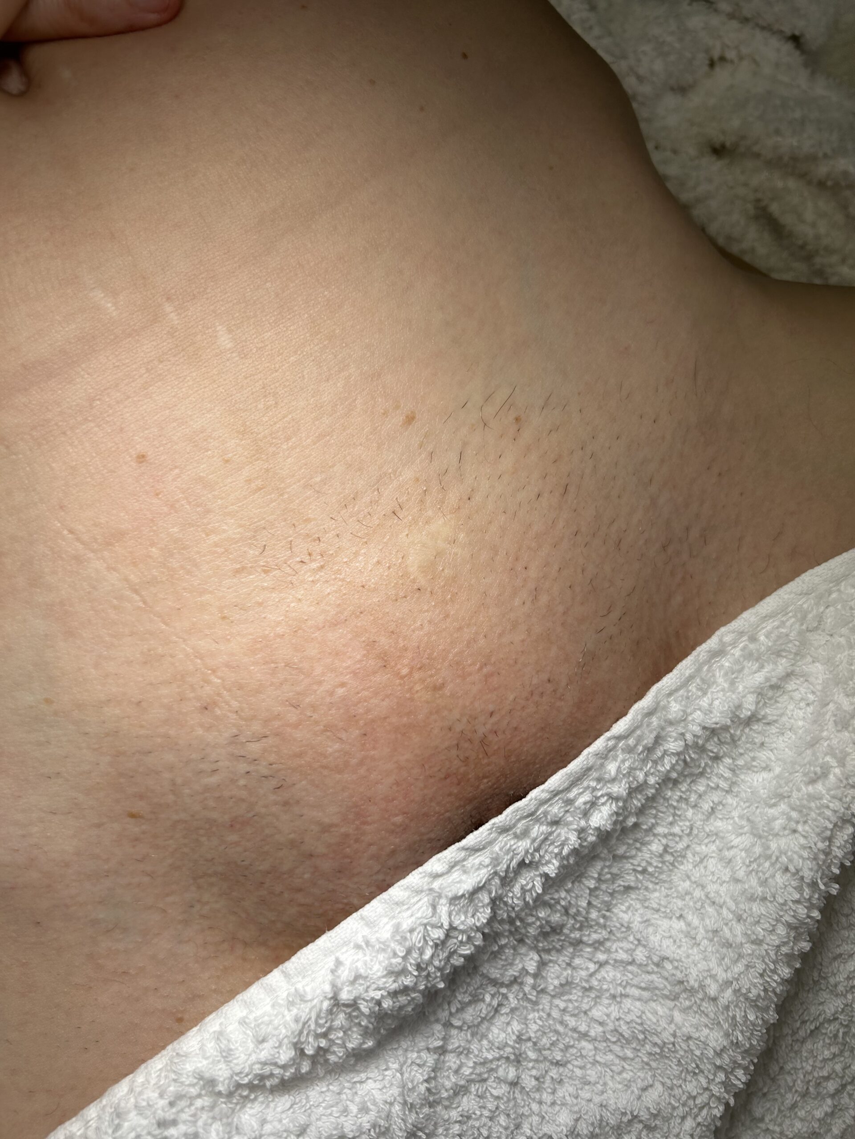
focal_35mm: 26
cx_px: 428
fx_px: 856
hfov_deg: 53.1
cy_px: 570
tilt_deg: -82.8
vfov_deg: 67.3
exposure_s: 1/1934
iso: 50
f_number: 1.5
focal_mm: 5.7
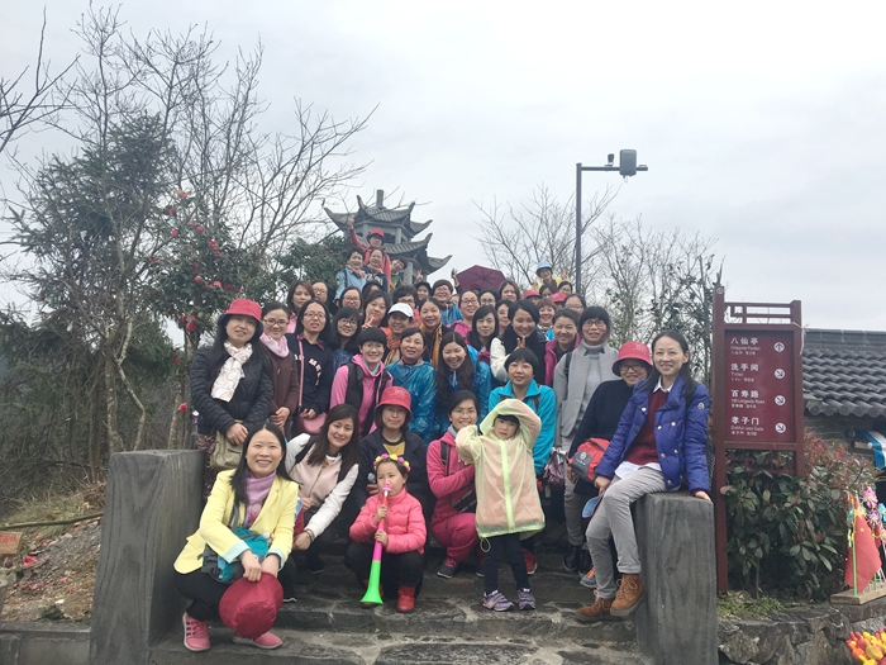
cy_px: 332
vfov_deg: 48.2
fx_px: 742
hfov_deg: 61.7
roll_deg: -1.9
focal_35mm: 29
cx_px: 443
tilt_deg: +8.7
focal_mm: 4.15
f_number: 2.2
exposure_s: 1/1282
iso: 25
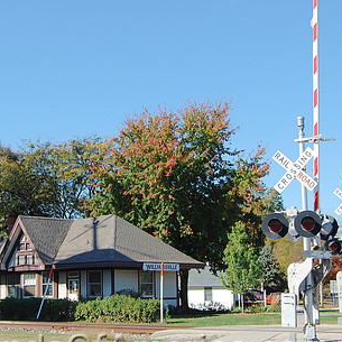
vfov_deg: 30.6
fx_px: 624
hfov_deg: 30.5
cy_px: 159
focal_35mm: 56
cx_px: 124
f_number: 9
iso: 200
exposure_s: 1/320
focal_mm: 23
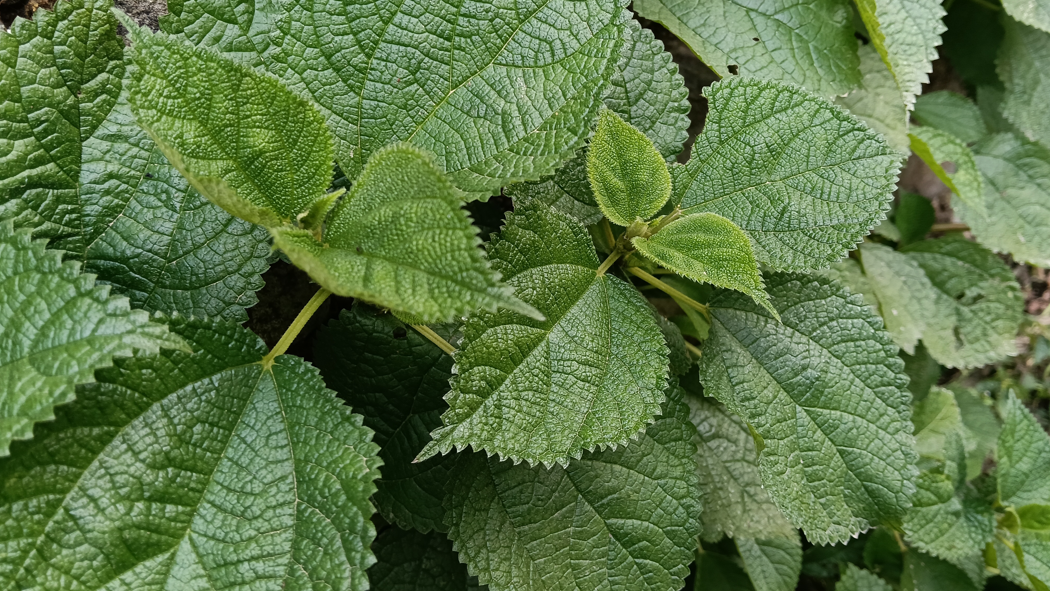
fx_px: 835
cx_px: 532
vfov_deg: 38.9
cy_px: 257
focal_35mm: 30
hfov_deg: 64.3
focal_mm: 3.98
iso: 160
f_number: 1.8
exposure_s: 1/30
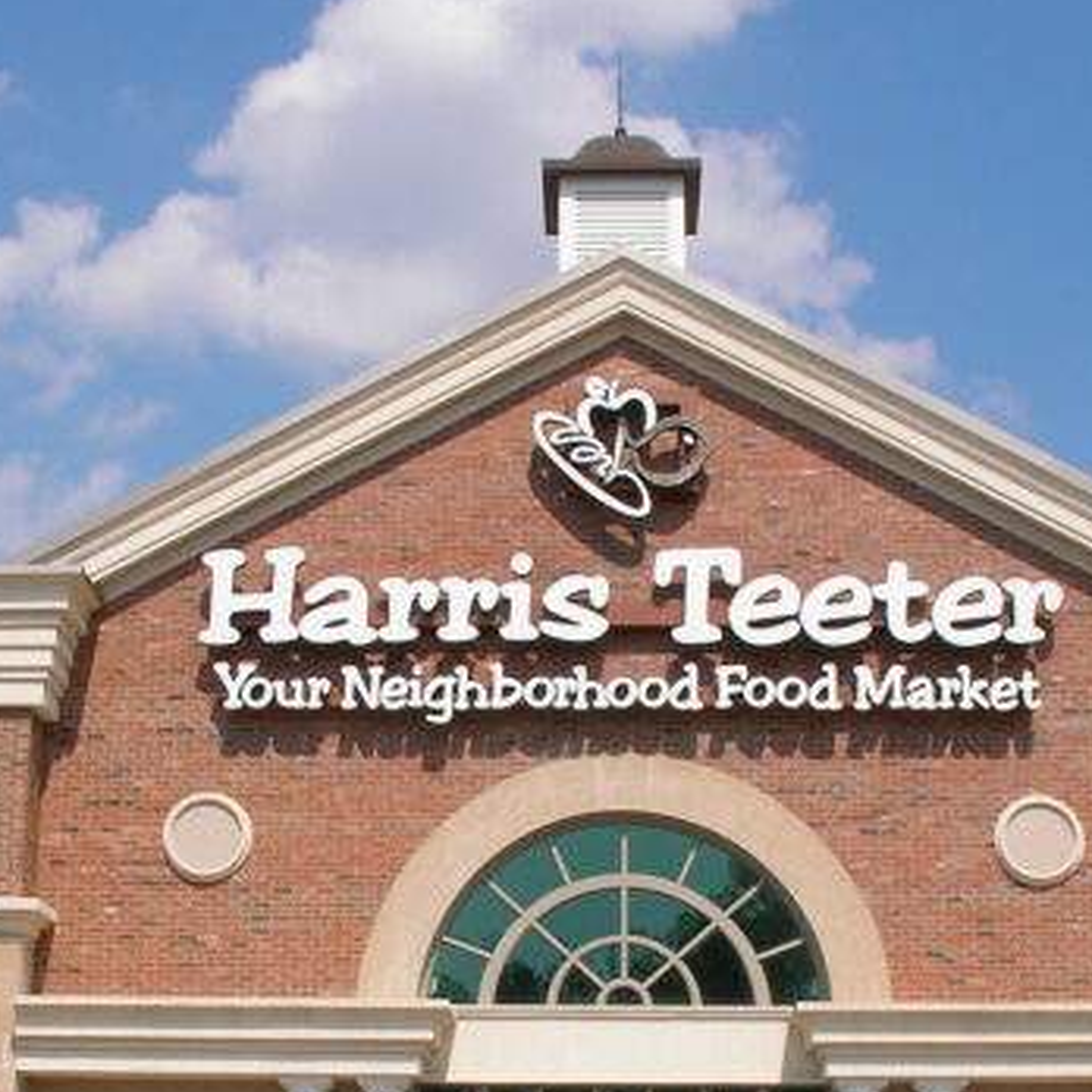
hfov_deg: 23.4
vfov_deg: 23.3
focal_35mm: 74
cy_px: 733
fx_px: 2641
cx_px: 530
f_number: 6.7
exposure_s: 1/420
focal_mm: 5.8
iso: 50
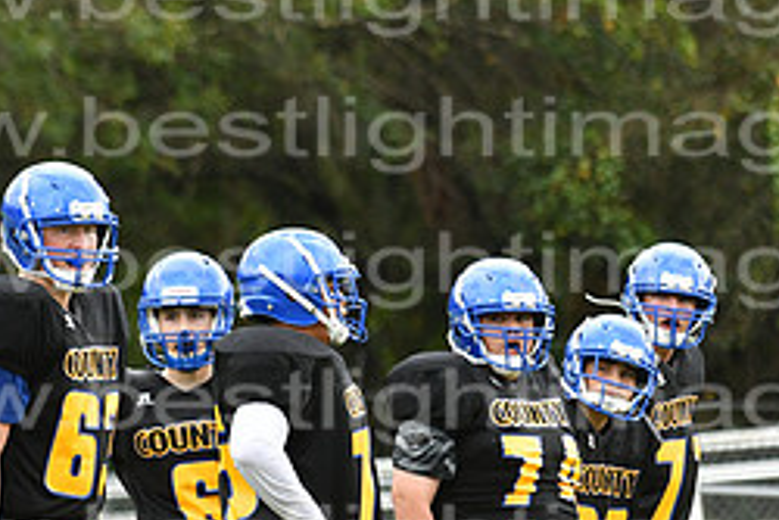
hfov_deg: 4.2
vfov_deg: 2.8
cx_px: 499
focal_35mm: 488
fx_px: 10565
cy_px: 475
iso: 800
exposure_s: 1/1600
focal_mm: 140
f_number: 3.5
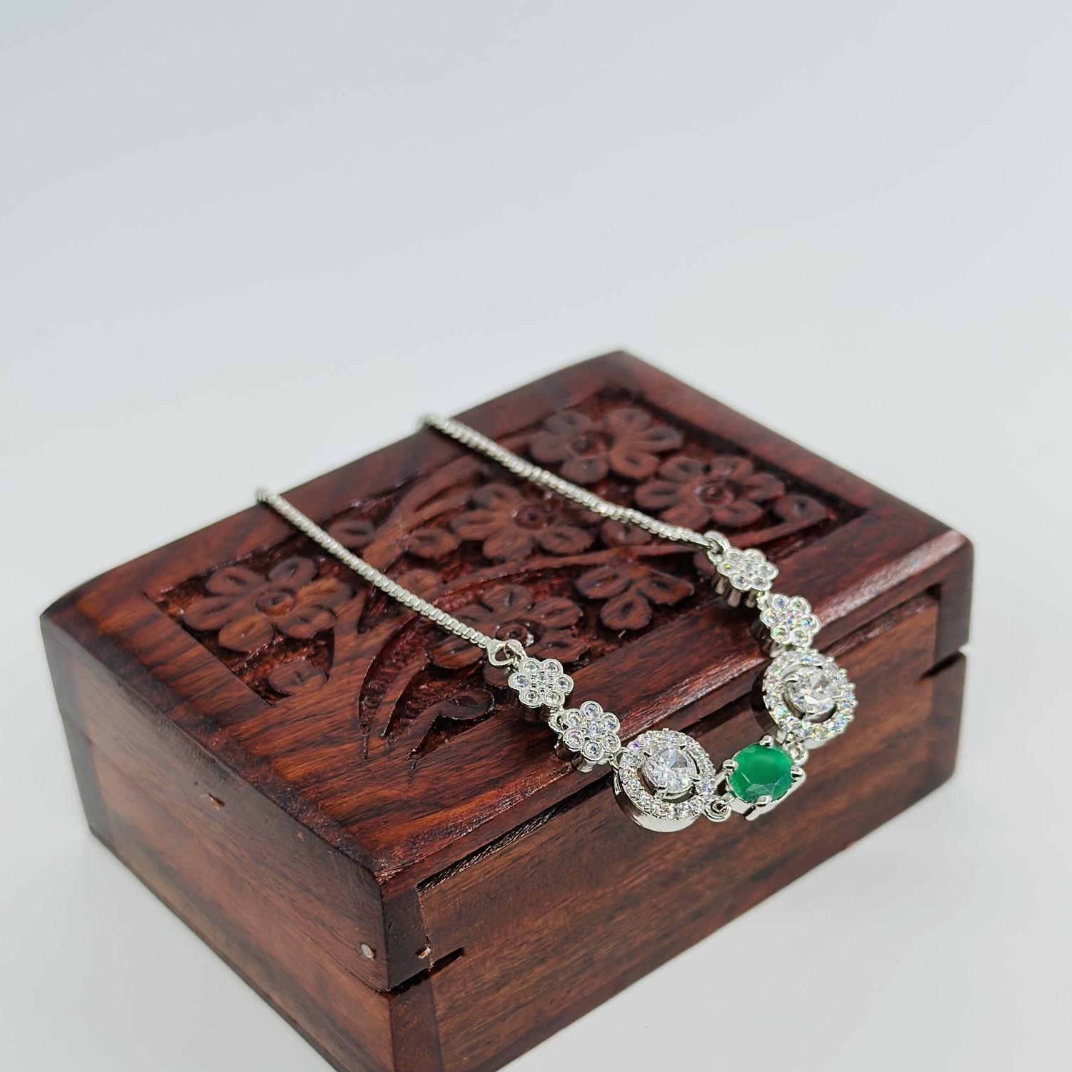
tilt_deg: -37.2
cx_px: 534
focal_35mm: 57
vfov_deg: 29.9
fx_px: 1997
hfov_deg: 30.0
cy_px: 673
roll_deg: +1.4
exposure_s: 1/1073
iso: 80
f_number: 1.78
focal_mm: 6.86
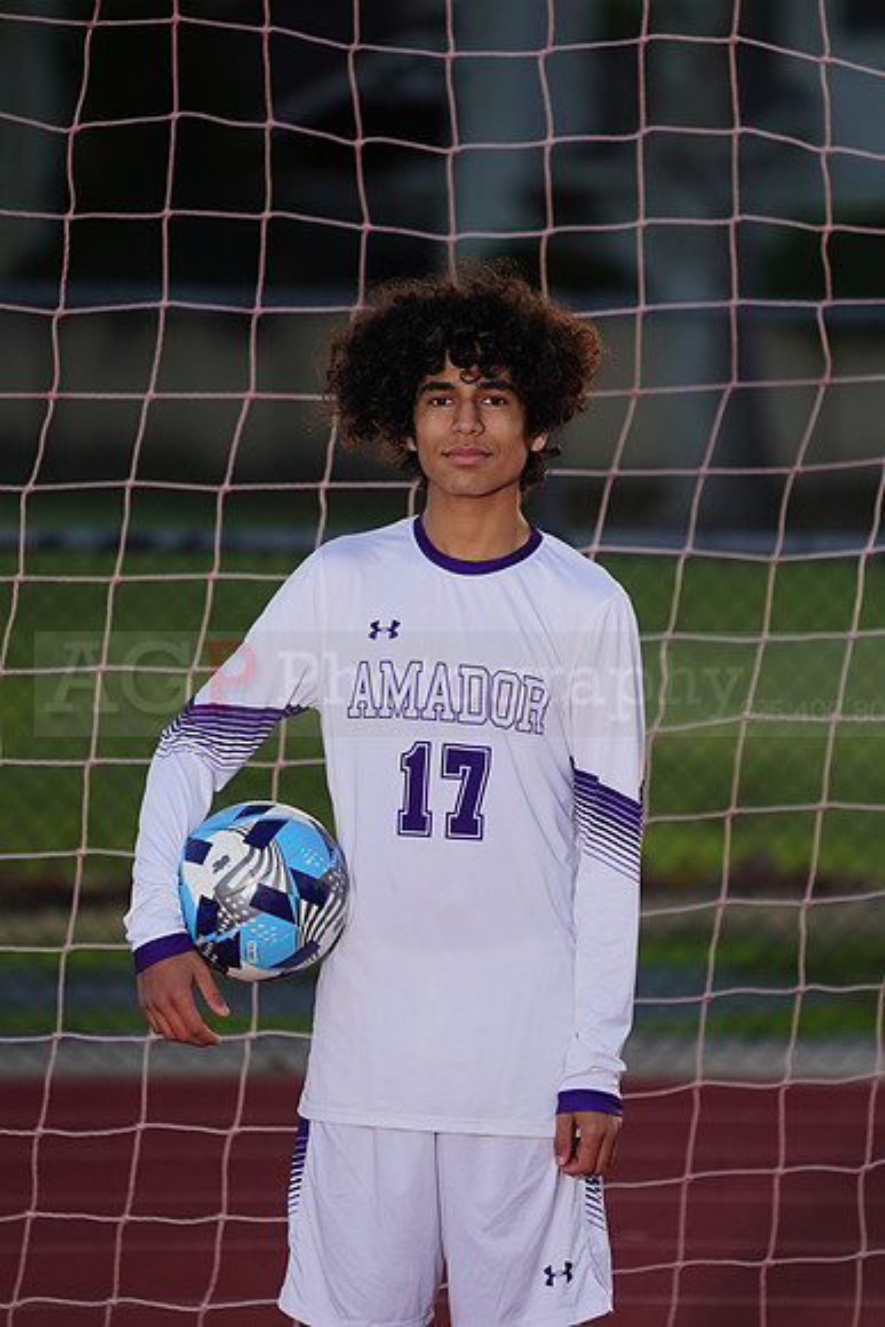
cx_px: 442
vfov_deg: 6.3
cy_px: 664
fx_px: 12050
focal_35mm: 327
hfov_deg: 4.2
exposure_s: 1/250
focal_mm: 327
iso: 200
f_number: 5.6
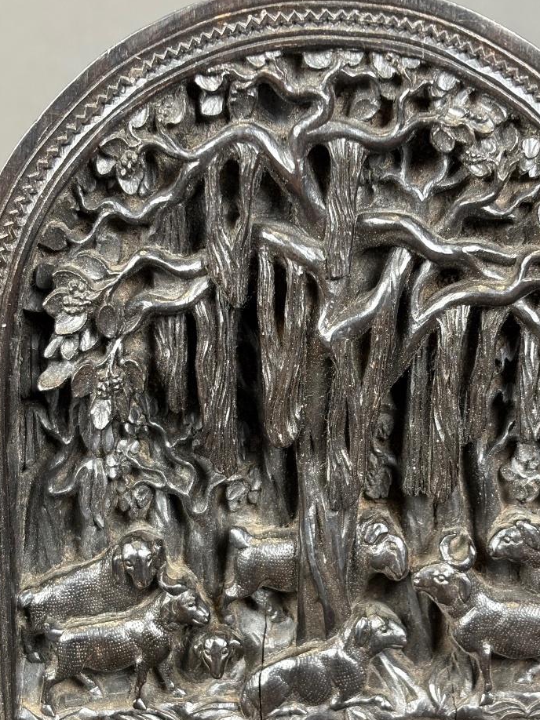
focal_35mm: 68
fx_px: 1415
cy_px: 428
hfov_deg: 21.6
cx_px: 320
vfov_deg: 28.5
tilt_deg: -9.9
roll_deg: +0.2
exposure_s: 1/50
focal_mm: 5.96
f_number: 1.6
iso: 125
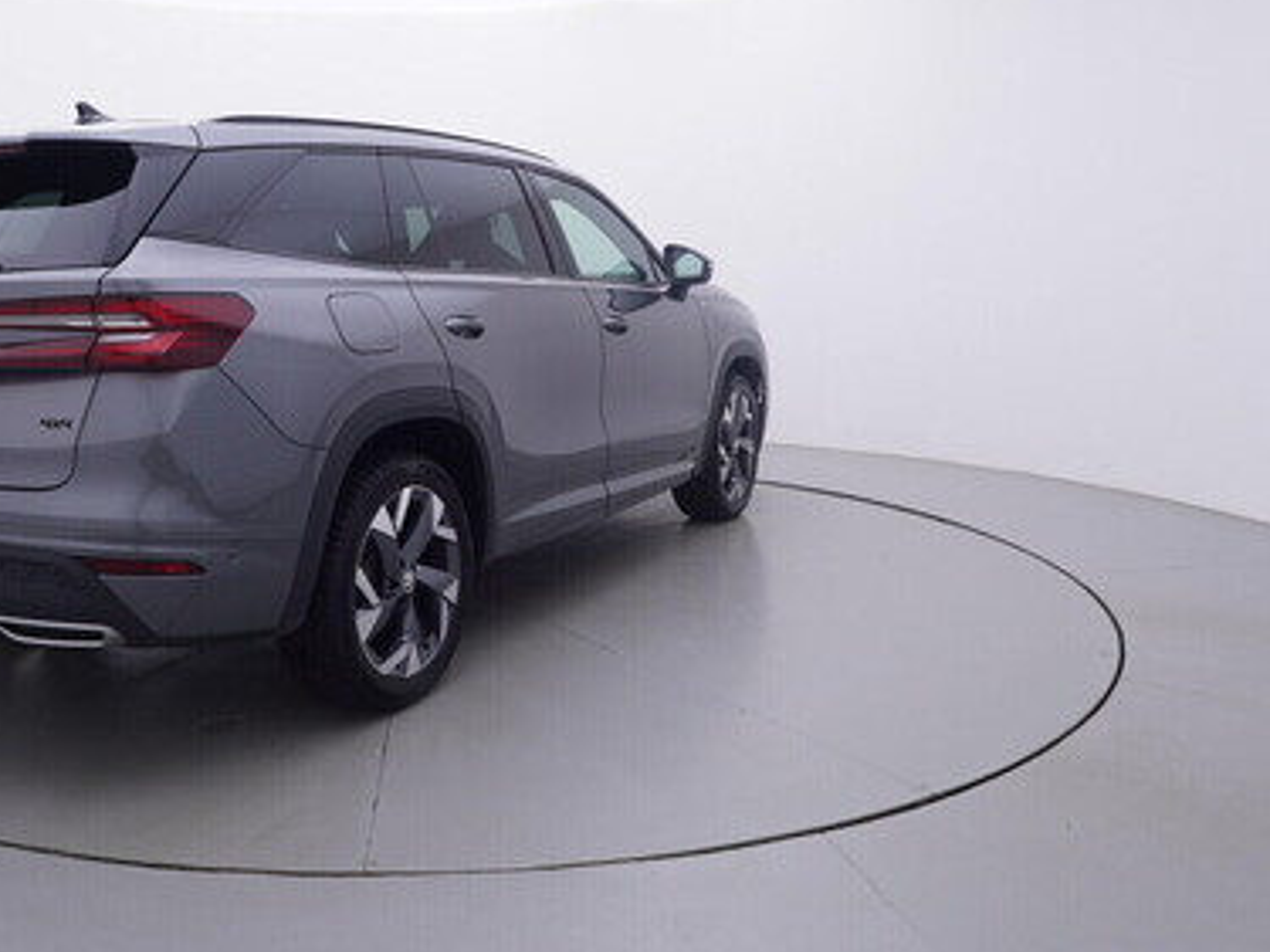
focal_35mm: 32
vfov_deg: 44.4
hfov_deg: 56.0
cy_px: 408
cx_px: 415
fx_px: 1163
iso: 200
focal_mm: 15
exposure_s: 1/80
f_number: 5
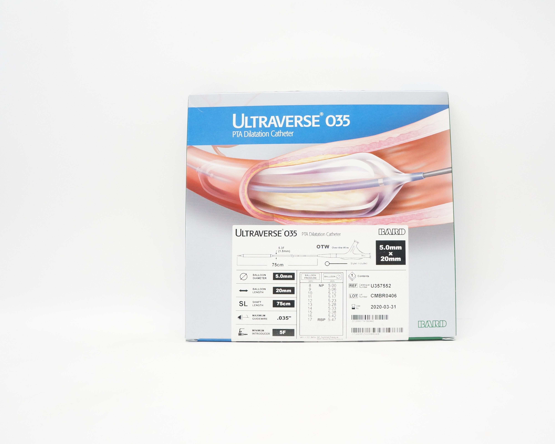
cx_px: 316
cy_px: 221
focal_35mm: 31
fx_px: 509
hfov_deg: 57.0
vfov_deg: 47.1
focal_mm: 18
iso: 1600
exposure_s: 1/125
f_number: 5.6
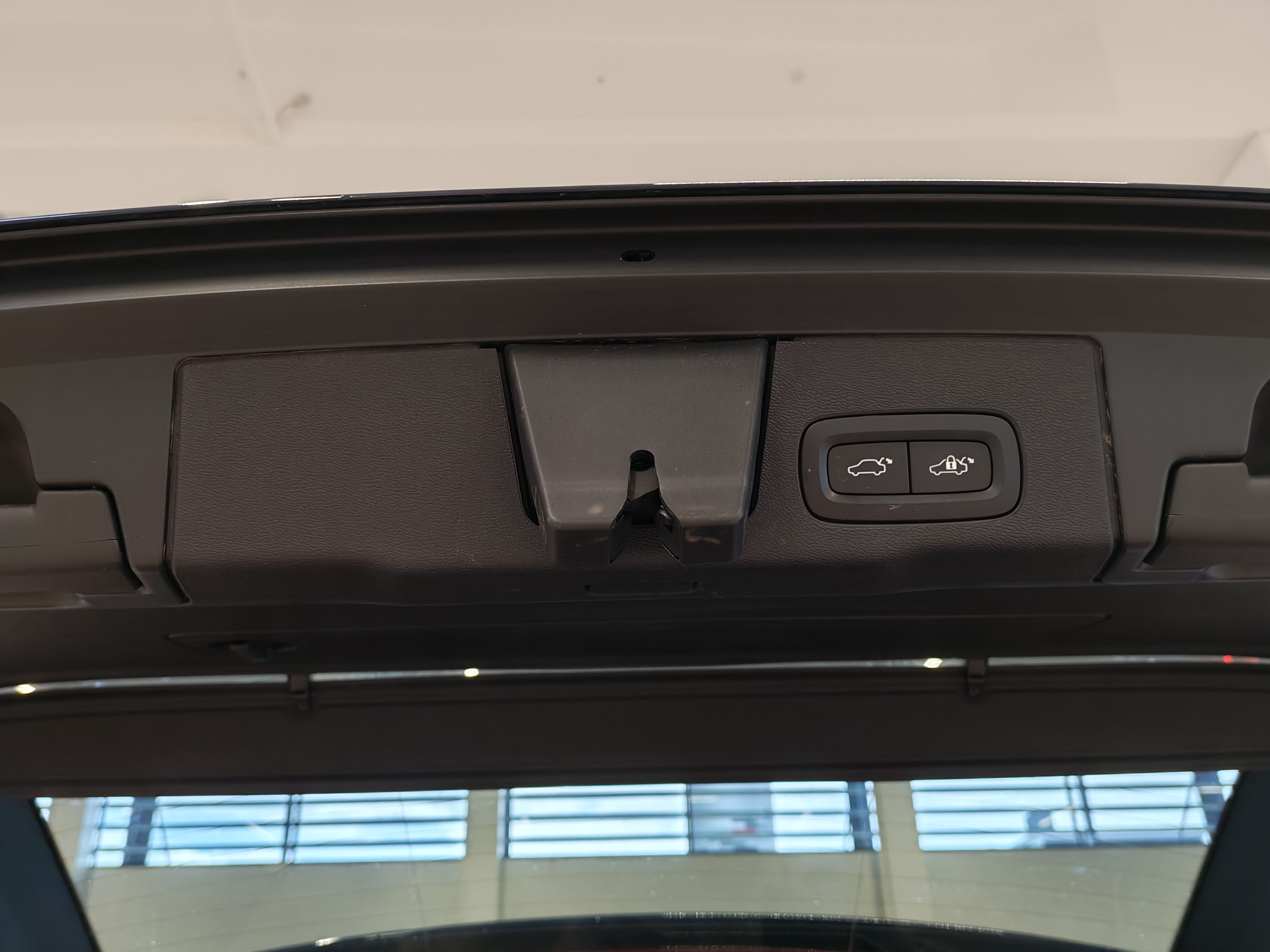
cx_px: 635
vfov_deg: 46.8
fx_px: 1101
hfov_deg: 60.0
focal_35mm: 30
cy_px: 476
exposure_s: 1/100
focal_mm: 6.12
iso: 160
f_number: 1.9
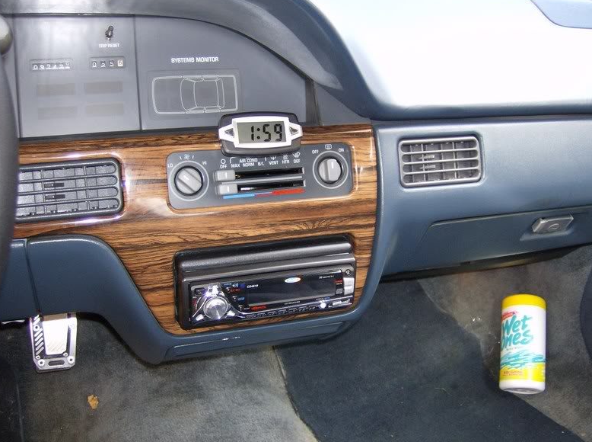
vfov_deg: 38.5
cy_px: 219
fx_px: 631
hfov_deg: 50.2
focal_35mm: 37
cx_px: 294
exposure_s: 1/60
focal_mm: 6
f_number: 2.8
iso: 200
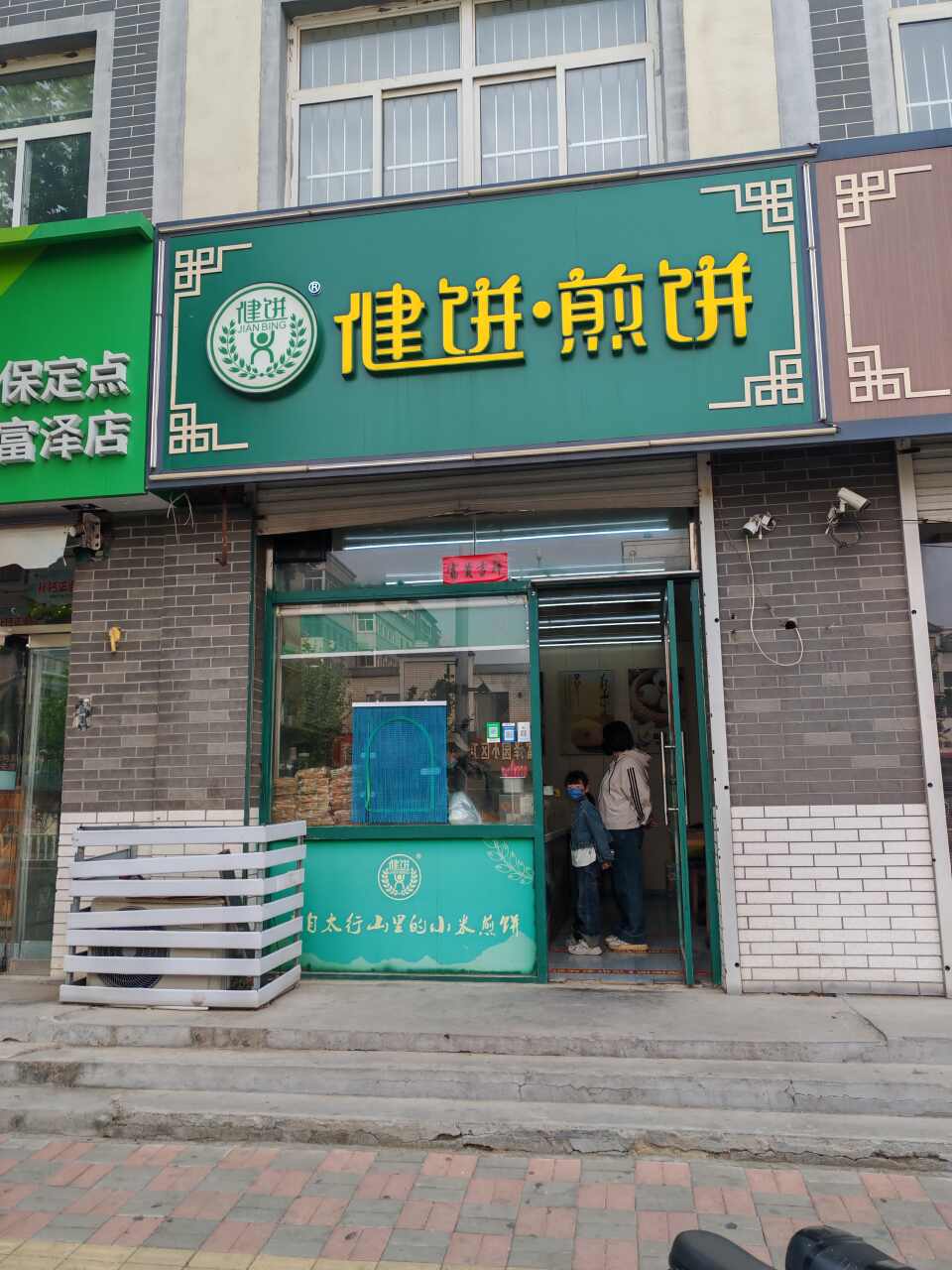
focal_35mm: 27
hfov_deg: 51.4
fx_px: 990
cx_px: 476
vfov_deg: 65.3
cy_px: 635
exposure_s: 1/420
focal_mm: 5.52
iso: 50
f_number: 1.95
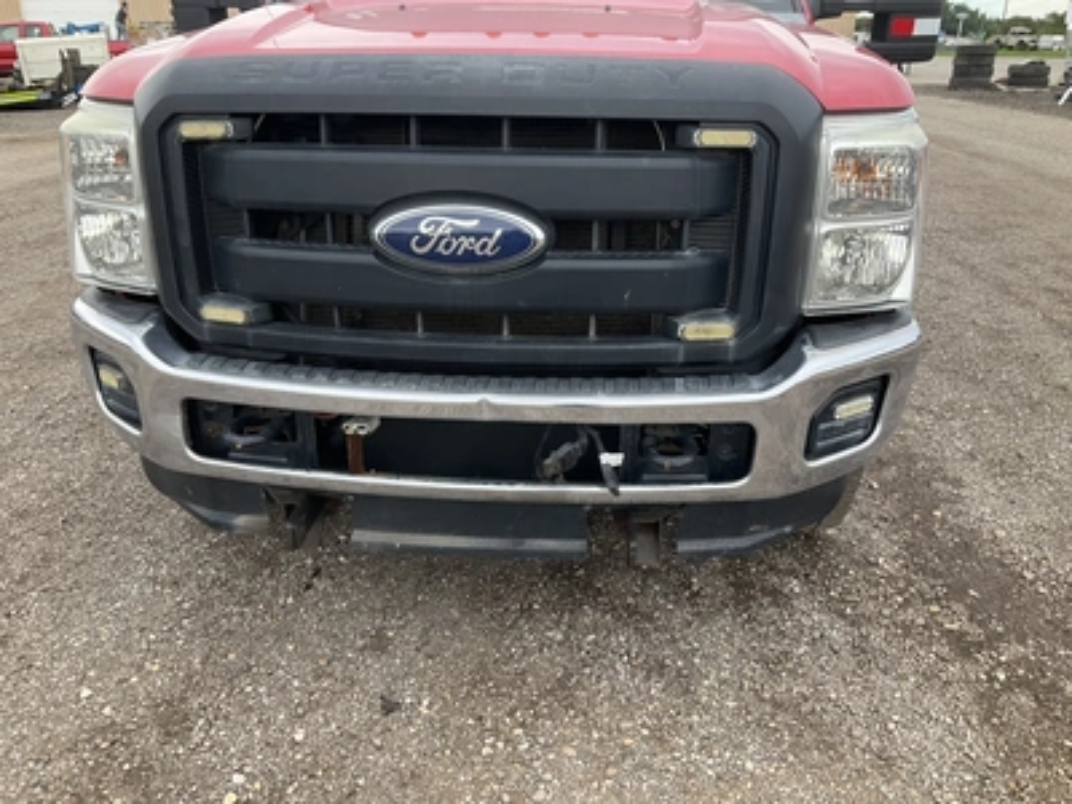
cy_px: 402
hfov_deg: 61.7
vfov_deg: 48.2
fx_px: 898
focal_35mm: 29
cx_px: 536
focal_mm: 3
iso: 25
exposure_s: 1/286
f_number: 1.8
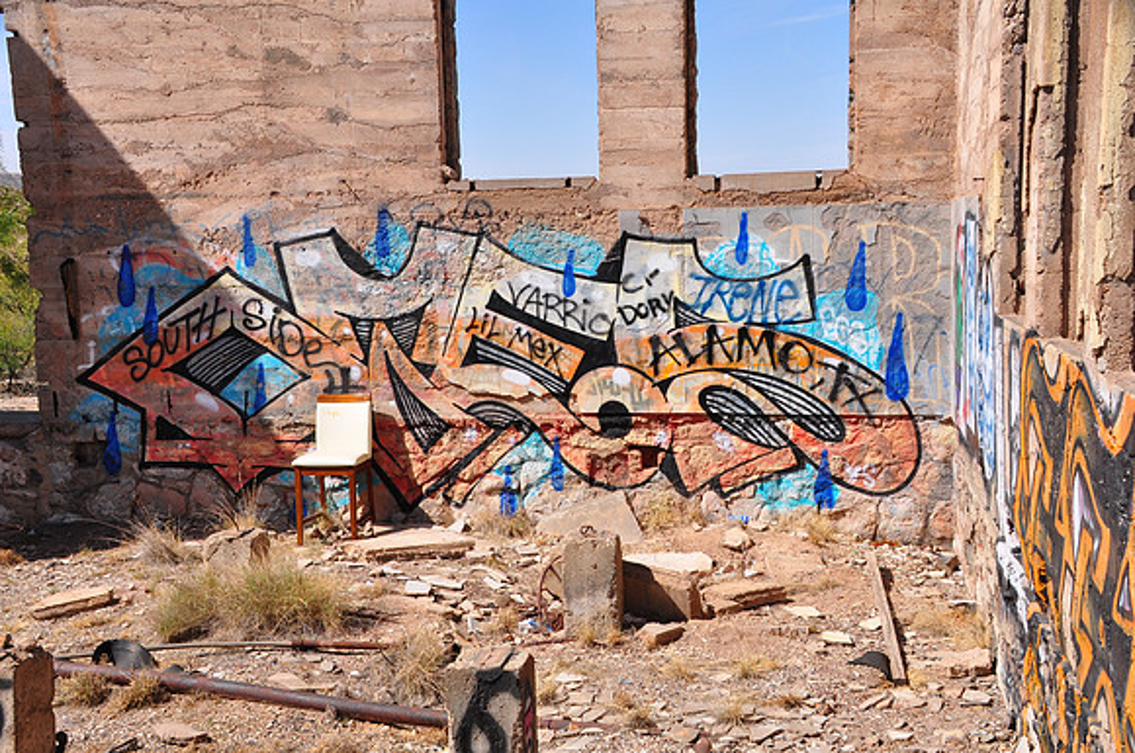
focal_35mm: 48
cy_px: 376
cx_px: 568
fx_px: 1511
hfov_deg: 41.2
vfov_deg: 28.0
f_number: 13
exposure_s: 1/200
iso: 200
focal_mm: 32
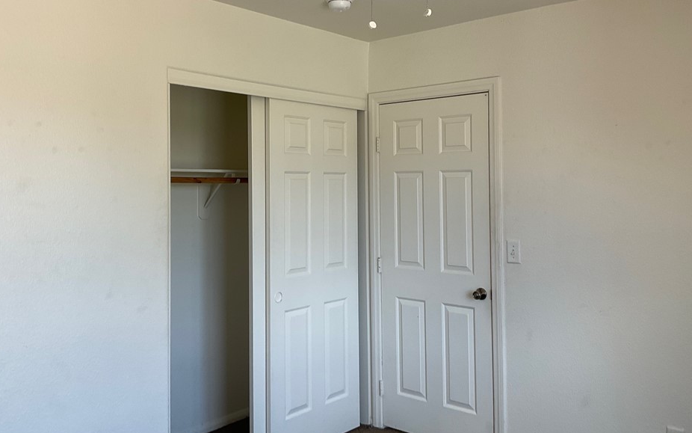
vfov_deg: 37.2
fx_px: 641
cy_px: 179
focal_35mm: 34
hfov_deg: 56.7
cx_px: 339
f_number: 1.8
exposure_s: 1/120
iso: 40
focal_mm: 3
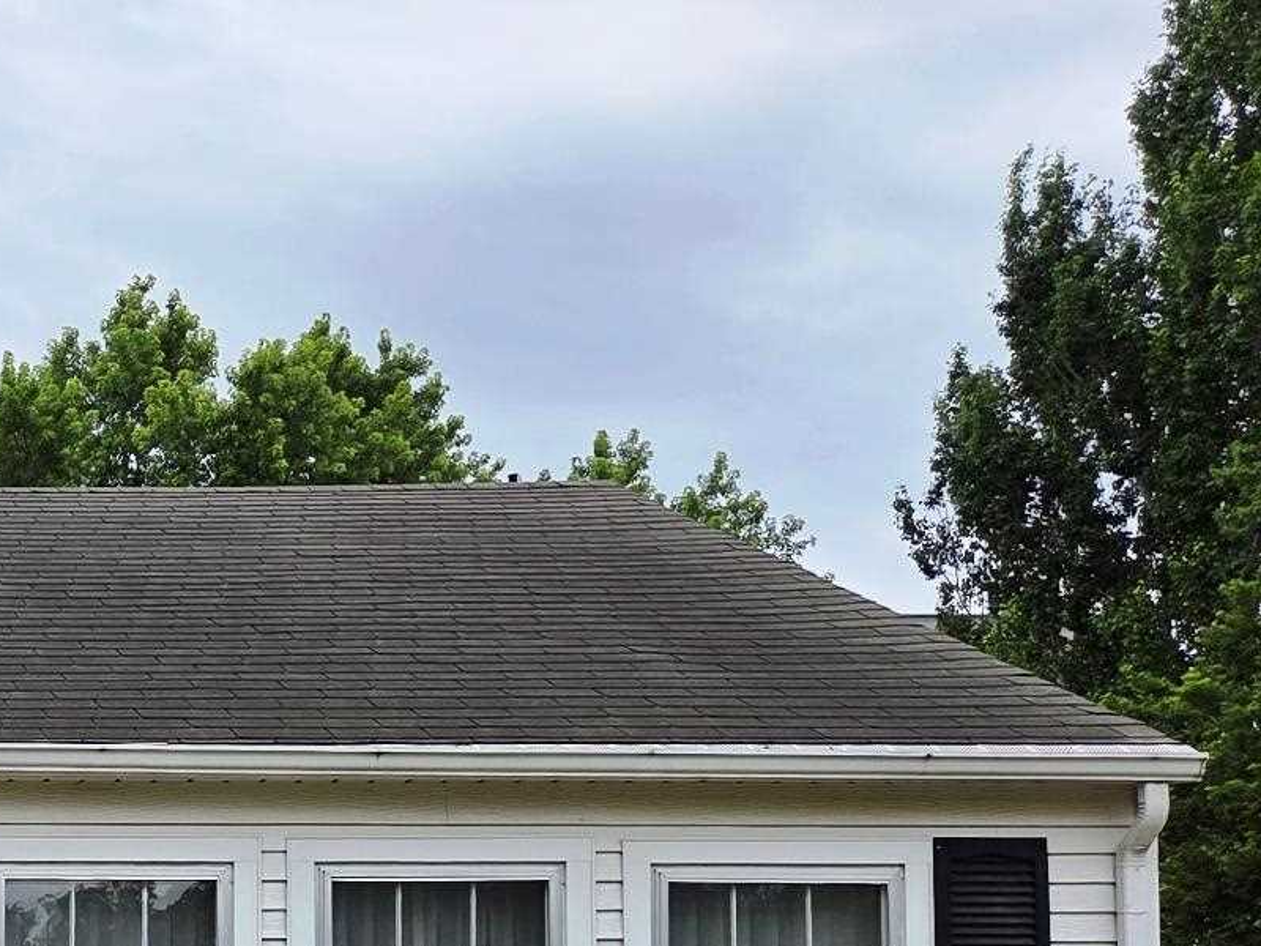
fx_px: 2514
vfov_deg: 20.1
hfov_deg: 24.1
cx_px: -452
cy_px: 1115
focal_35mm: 69
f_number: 1.8
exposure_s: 1/1300
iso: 80
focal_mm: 5.4
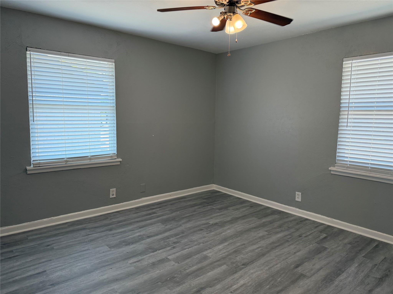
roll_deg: -1.0
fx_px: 272
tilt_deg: -5.2
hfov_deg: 71.6
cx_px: 196
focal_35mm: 24
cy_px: 147
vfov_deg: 56.8
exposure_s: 1/204
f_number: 1.78
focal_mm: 6.76
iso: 160
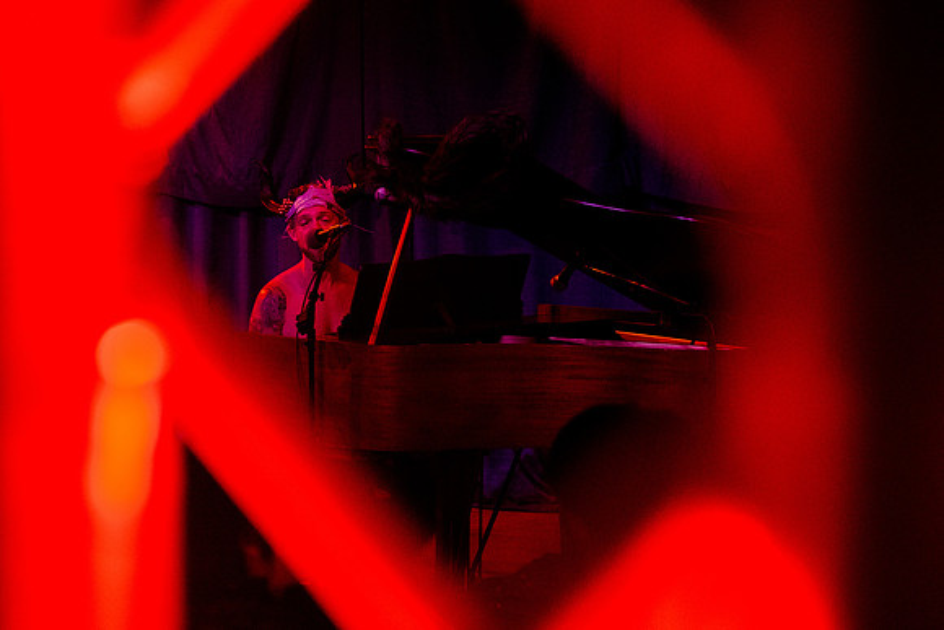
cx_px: 105
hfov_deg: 22.3
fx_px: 2340
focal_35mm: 89
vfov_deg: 15.3
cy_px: 331
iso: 2500
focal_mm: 50
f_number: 2.8
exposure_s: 1/125
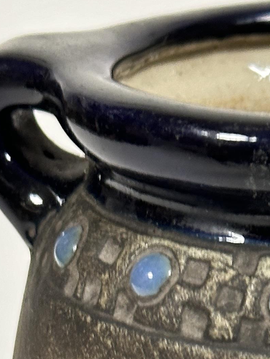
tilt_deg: -26.7
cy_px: 558
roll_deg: -0.5
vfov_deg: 10.4
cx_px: 377
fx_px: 1892
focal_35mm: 182
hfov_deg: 8.0
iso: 200
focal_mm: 6.86
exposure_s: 1/33
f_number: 1.78
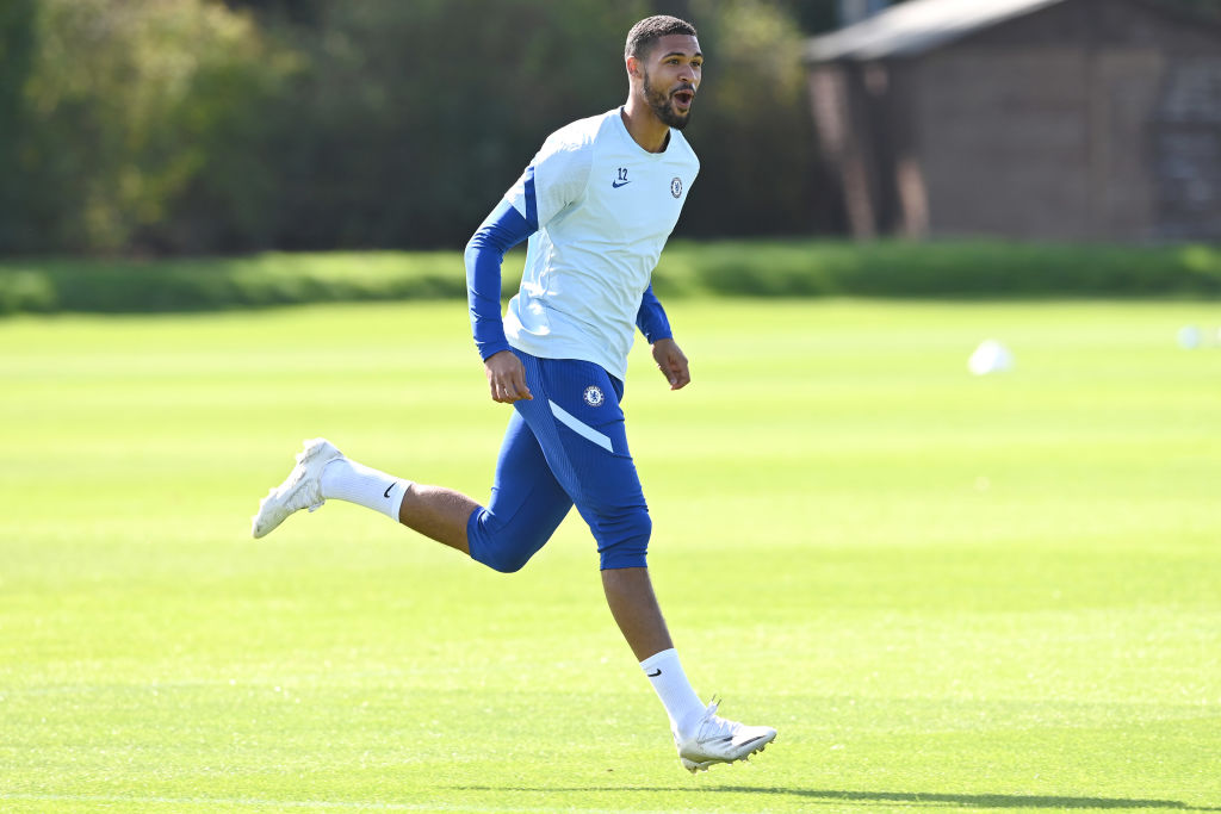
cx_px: 610
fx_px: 13568
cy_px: 407
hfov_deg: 5.2
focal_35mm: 400
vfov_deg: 3.4
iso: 500
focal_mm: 400
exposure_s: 1/1000
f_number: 5
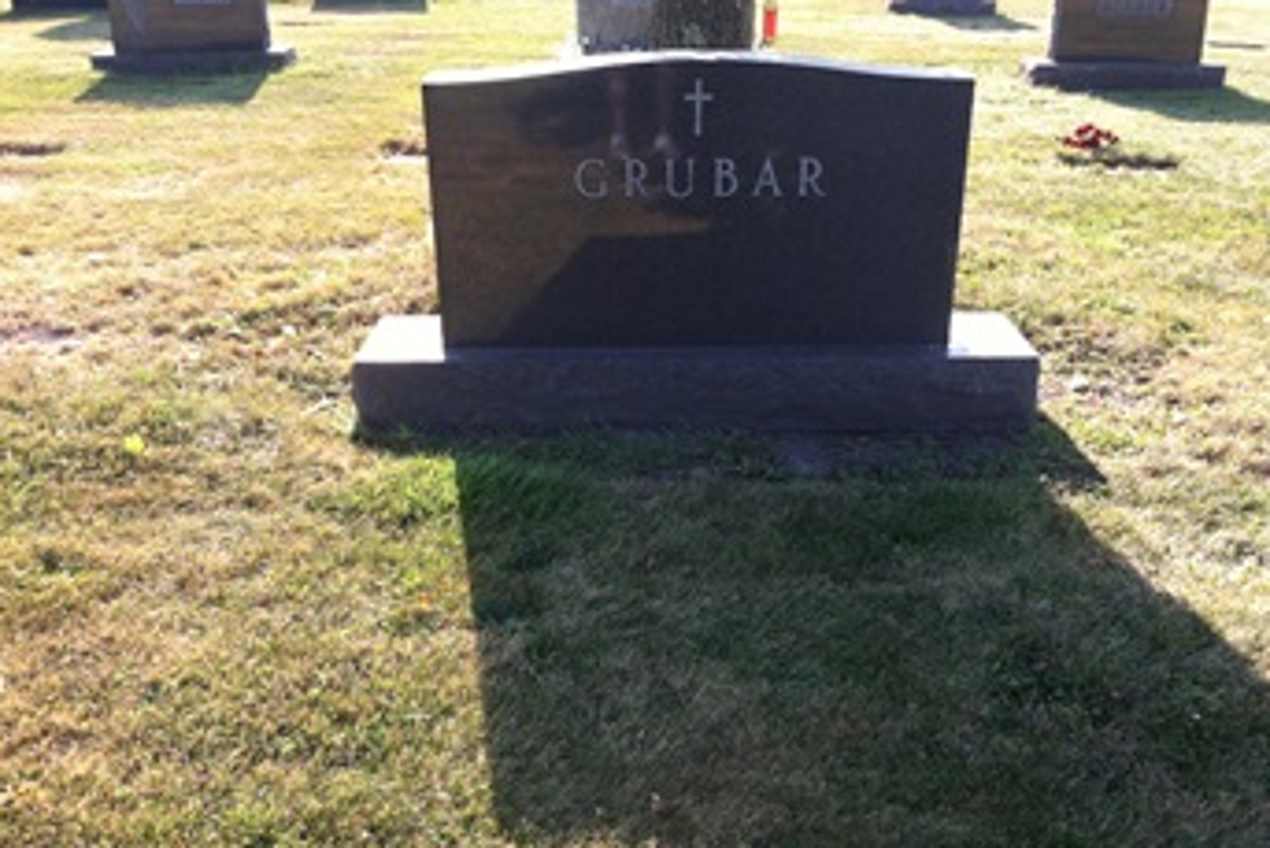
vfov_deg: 36.0
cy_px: 431
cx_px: 642
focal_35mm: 37
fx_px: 1306
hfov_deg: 51.9
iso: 80
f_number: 2.8
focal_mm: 3.85
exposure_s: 1/171
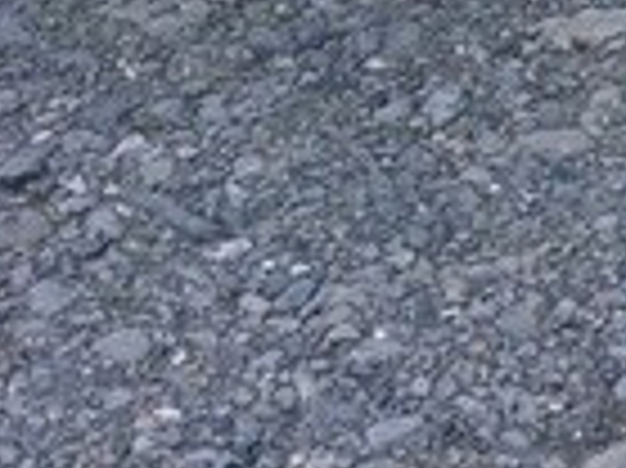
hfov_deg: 13.3
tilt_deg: -15.3
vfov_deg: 9.6
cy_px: -619
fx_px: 2493
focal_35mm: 138
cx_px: 1022
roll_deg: +0.1
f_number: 2.2
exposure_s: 1/466
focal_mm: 4.15
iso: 32
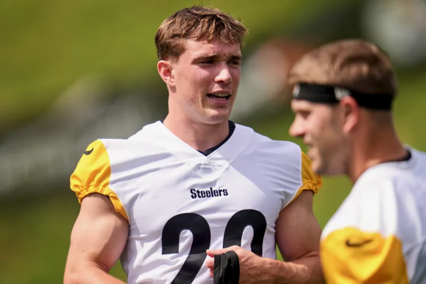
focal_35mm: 560
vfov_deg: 2.5
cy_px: 142
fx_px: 6626
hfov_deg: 3.7
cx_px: 213
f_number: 4
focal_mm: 560
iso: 160
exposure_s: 1/2000
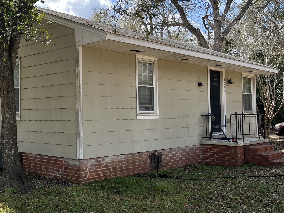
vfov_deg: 33.6
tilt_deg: +2.1
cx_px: 77
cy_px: 101
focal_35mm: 43
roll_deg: +0.8
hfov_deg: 42.7
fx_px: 353
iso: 50
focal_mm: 5.7
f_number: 1.5
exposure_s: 1/1531
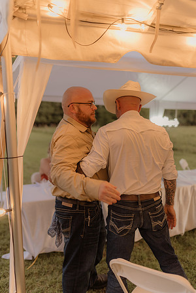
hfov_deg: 37.9
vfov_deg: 54.4
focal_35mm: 35
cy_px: 146
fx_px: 286
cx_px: 98
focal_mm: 35
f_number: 1.4
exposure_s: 1/160
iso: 500
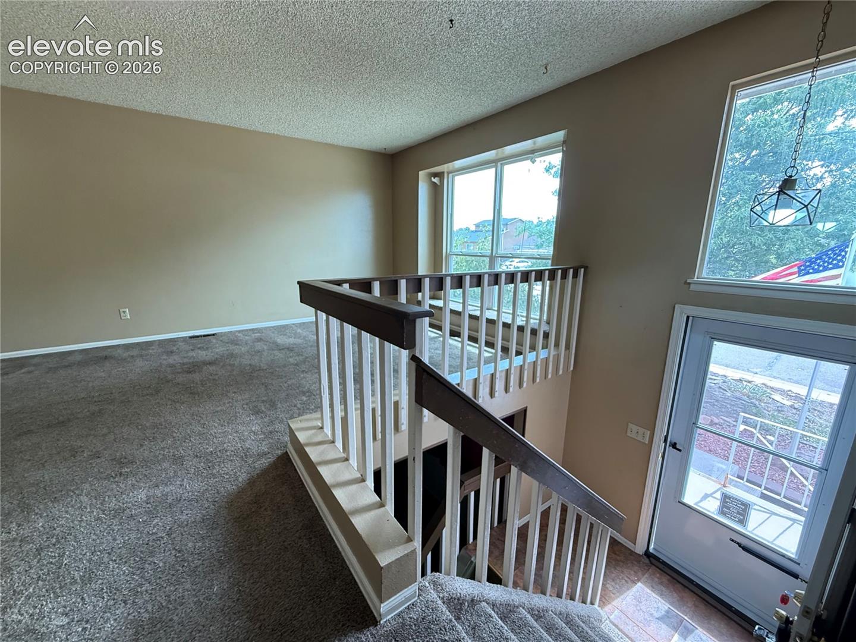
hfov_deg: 102.1
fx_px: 346
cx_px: 428
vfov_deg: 85.7
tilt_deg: -12.5
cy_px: 321
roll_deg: -0.2
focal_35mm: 14
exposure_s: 1/88
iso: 320
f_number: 2.2
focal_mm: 2.22
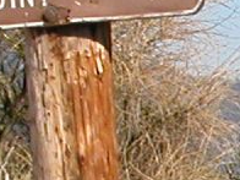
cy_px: 241
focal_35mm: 242
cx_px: 456
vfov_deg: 6.1
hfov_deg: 7.9
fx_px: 1678
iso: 100
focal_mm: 5.6
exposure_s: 1/622
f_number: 4.5
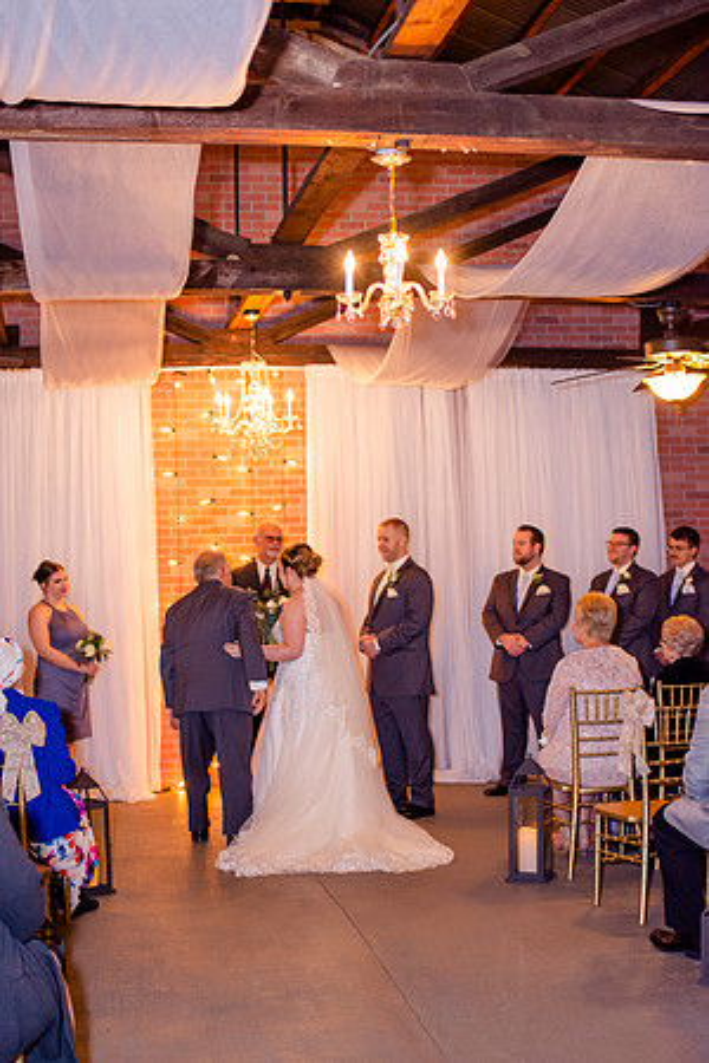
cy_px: 532
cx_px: 354
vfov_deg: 37.9
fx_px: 1551
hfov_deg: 25.8
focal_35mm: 52
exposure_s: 1/125
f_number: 2.2
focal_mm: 35
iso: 800
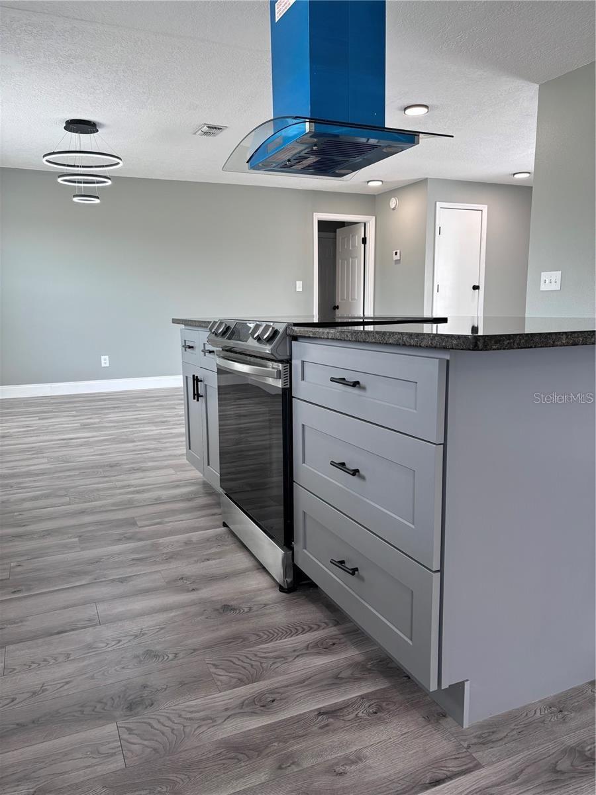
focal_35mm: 26
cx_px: 298
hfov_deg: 53.1
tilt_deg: -8.8
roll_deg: +0.1
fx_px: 597
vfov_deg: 67.3
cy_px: 398
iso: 80
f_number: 1.6
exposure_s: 1/120
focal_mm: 5.96
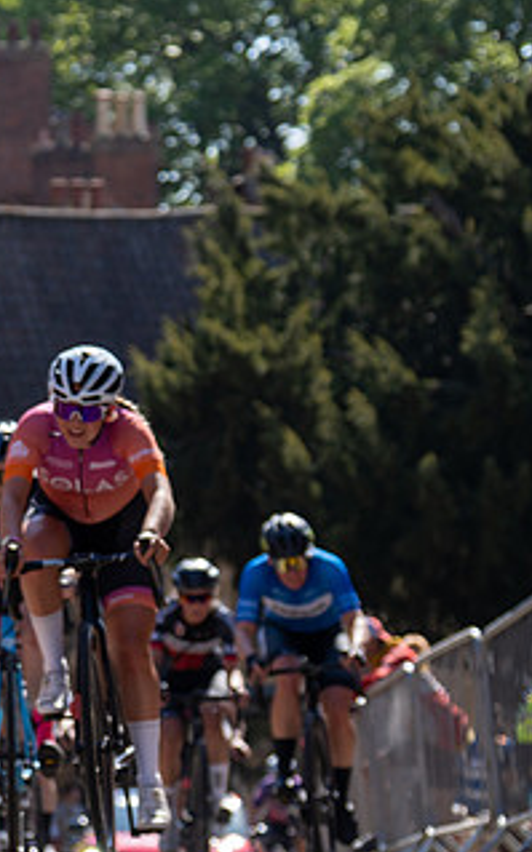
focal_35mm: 189
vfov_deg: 11.1
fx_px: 4390
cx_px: -467
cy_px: 398
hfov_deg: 6.7
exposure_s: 1/1000
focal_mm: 70
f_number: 3.5
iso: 100
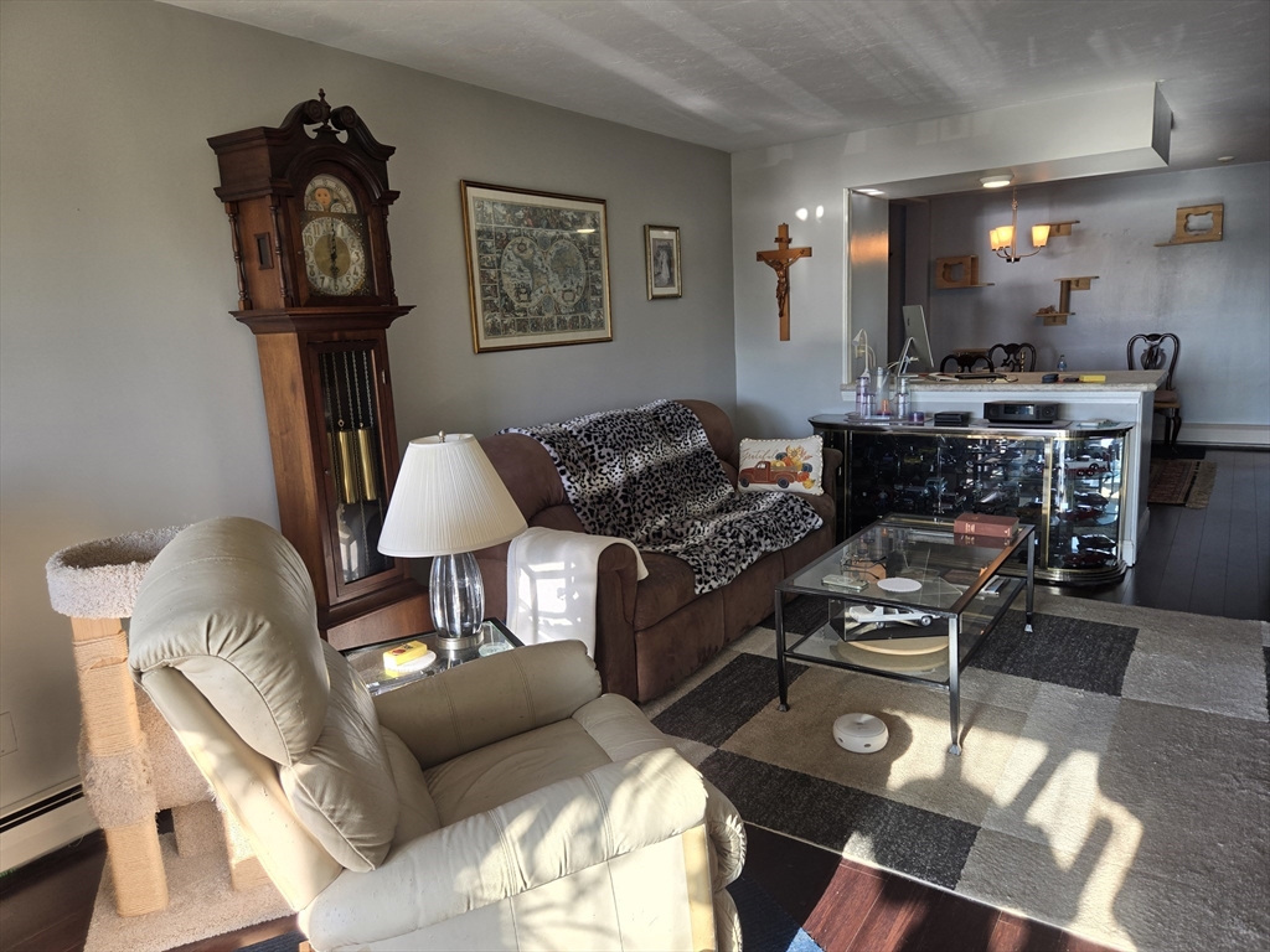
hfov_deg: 73.9
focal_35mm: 23
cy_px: 476
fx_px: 844
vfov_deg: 58.9
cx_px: 635
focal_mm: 5.4
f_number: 1.8
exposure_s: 1/120
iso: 40
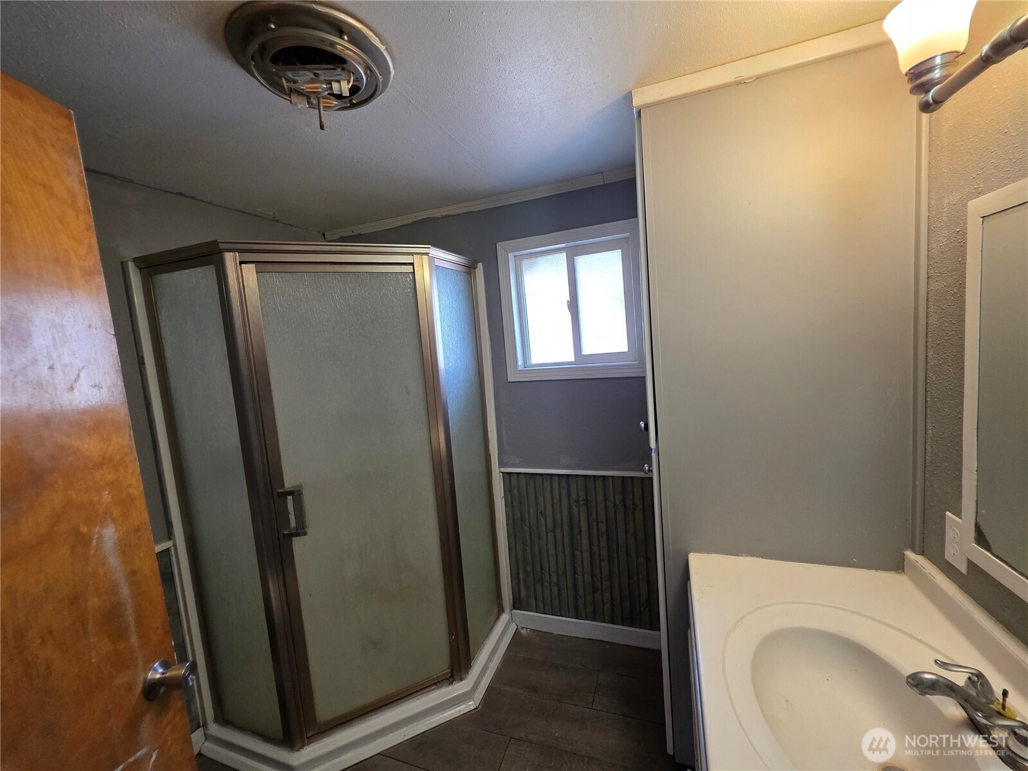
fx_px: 386
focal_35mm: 13
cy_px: 386
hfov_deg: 106.2
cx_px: 514
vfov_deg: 89.9
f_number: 1.9
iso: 250
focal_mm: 2.2
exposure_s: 1/120
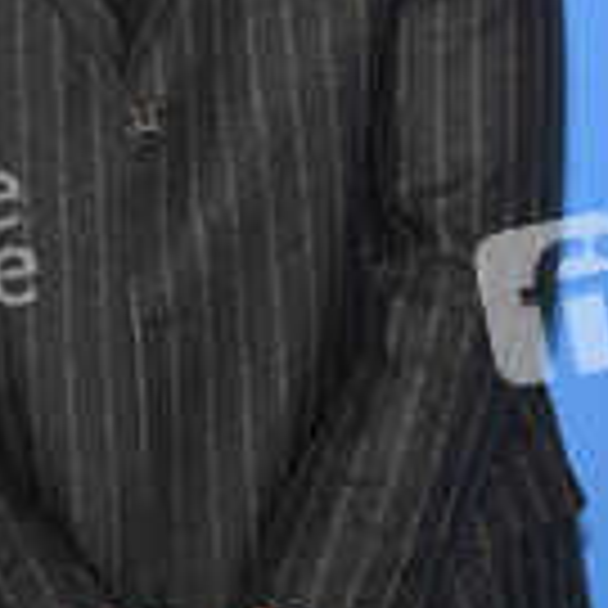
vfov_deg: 3.5
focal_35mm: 503
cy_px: 54
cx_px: 297
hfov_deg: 3.5
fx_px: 9995
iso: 640
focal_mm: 200
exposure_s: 1/400
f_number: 3.2
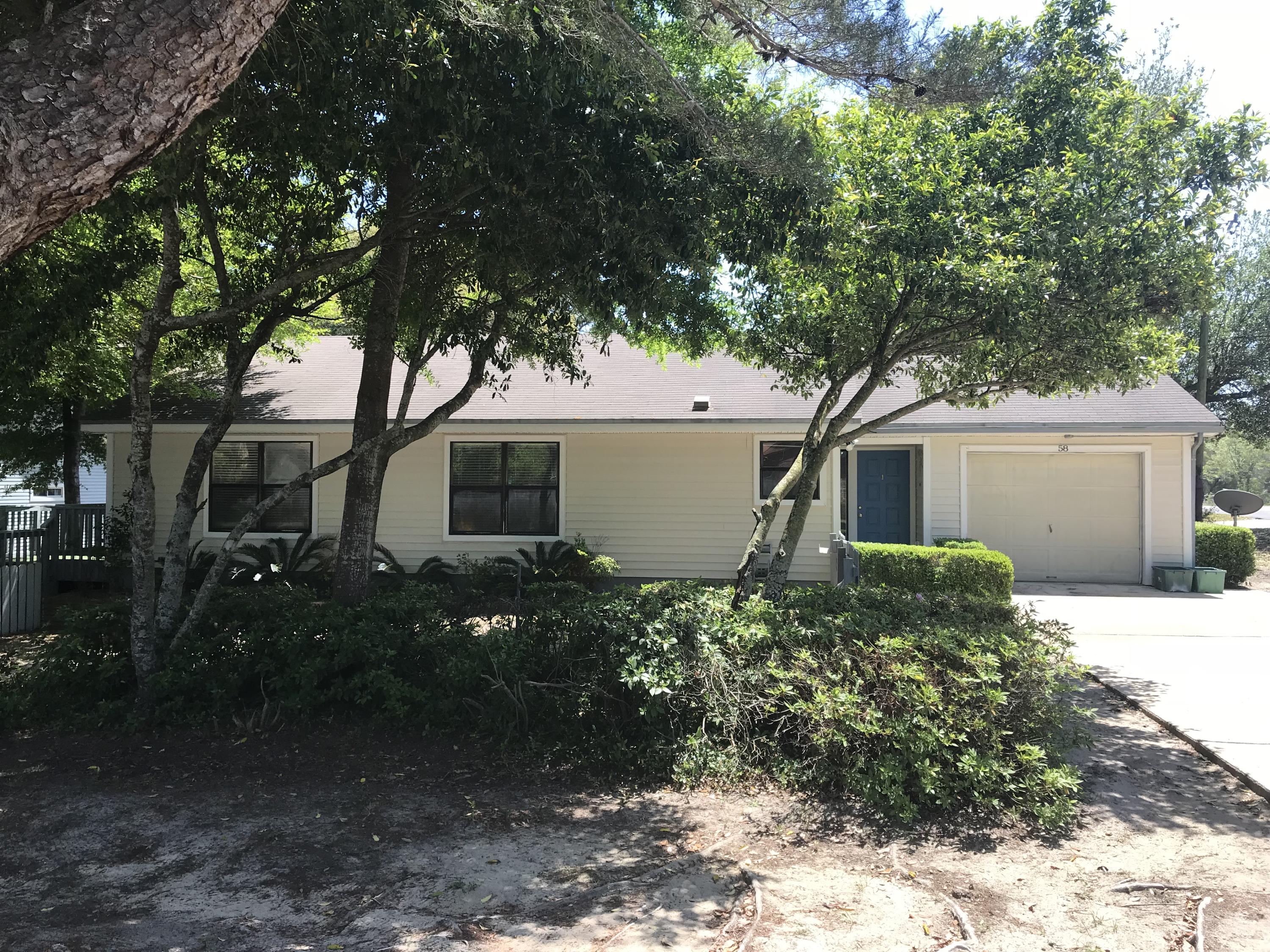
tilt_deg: +0.4
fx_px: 1027
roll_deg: -0.6
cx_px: 635
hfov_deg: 63.4
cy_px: 476
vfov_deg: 49.7
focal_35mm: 28
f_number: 1.8
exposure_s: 1/694
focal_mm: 3.99
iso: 20
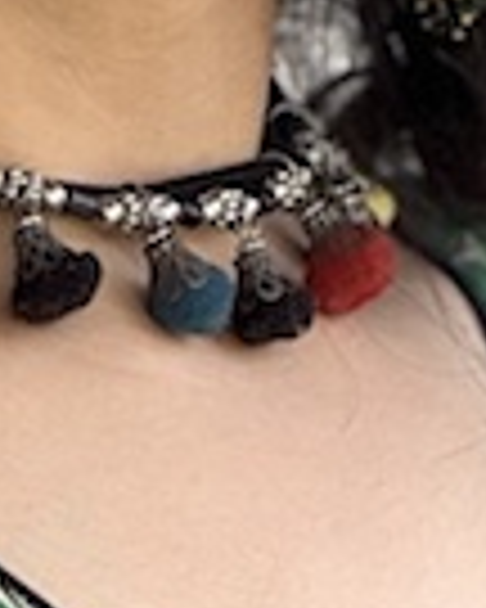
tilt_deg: -10.2
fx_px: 9943
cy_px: 1689
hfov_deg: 2.8
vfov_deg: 3.4
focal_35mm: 553
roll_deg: +1.3
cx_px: -236
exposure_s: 1/99
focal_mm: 9
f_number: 2.8
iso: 50
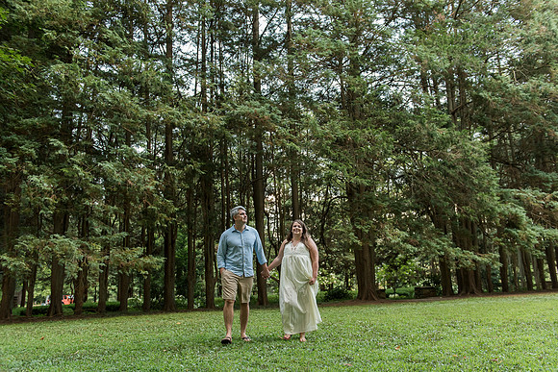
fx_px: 470
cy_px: 190
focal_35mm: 30
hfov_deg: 61.4
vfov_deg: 43.2
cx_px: 288
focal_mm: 29
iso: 1000
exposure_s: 1/160
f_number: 3.5
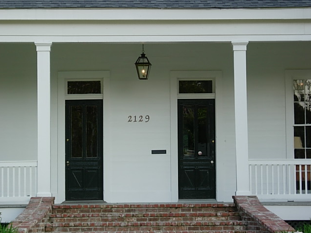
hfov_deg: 17.3
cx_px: 156
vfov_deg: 13.0
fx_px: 1025
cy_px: 116
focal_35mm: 114
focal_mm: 23.4
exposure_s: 1/136
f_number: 4.9
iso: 64
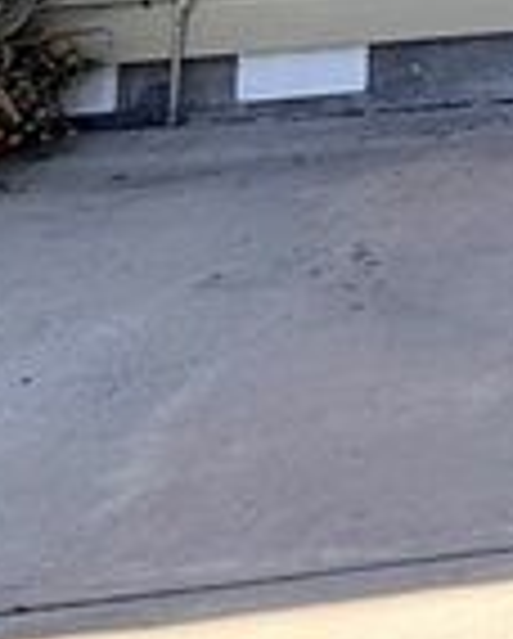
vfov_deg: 21.0
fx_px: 1212
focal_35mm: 64
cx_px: 1022
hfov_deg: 17.4
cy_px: -488
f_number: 2.2
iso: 40
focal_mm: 2.22
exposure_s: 1/658
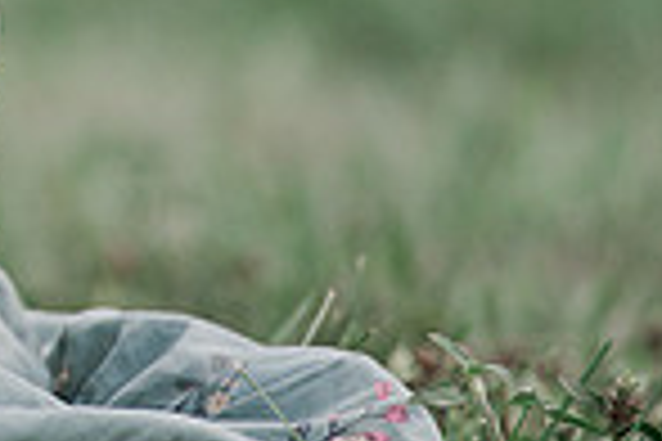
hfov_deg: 2.1
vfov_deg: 1.4
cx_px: -635
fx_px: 17597
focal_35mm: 957
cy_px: -382
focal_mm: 200
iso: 320
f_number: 3.5
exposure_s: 1/250
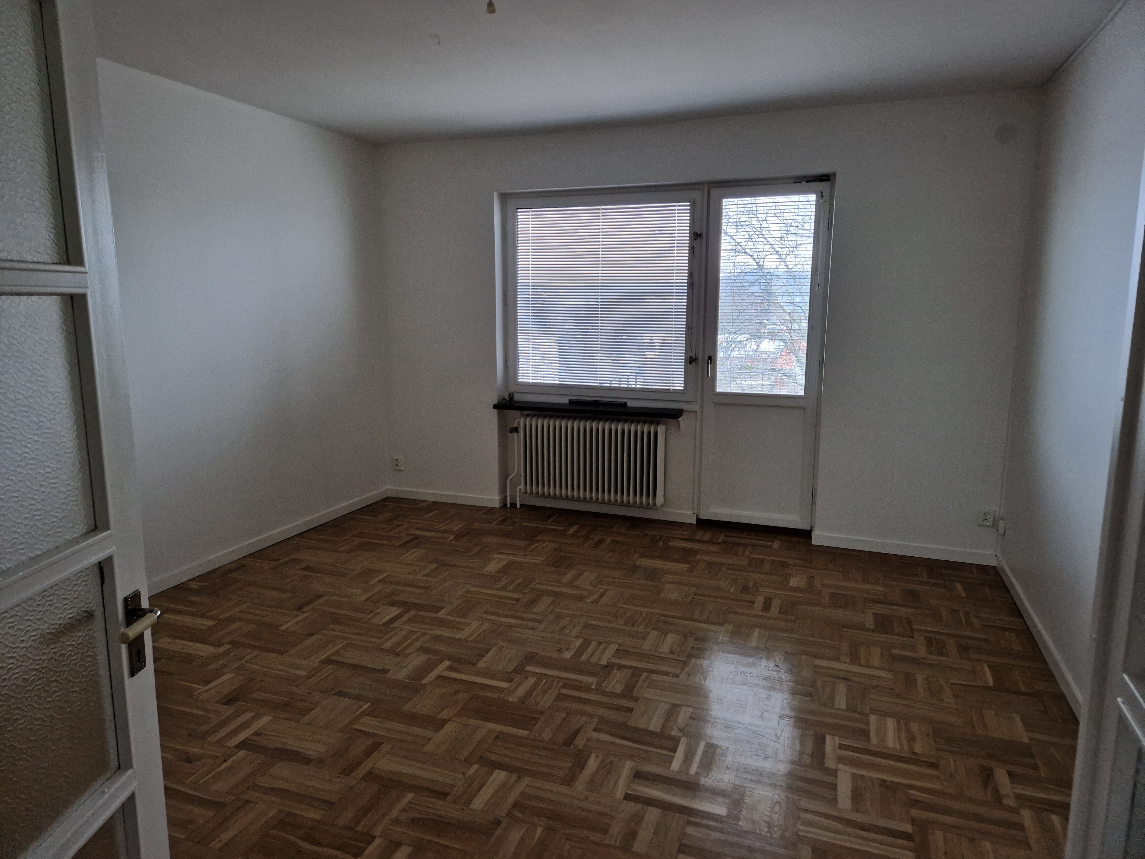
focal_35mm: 23
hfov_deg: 73.9
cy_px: 430
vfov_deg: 58.9
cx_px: 572
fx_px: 761
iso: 640
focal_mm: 5.4
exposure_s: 1/50
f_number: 1.8
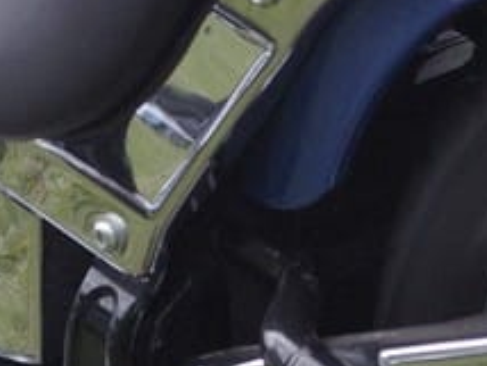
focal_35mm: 310
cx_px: 100
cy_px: 513
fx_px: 4370
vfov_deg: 4.8
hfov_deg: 6.4
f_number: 5
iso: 800
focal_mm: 45
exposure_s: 1/1000
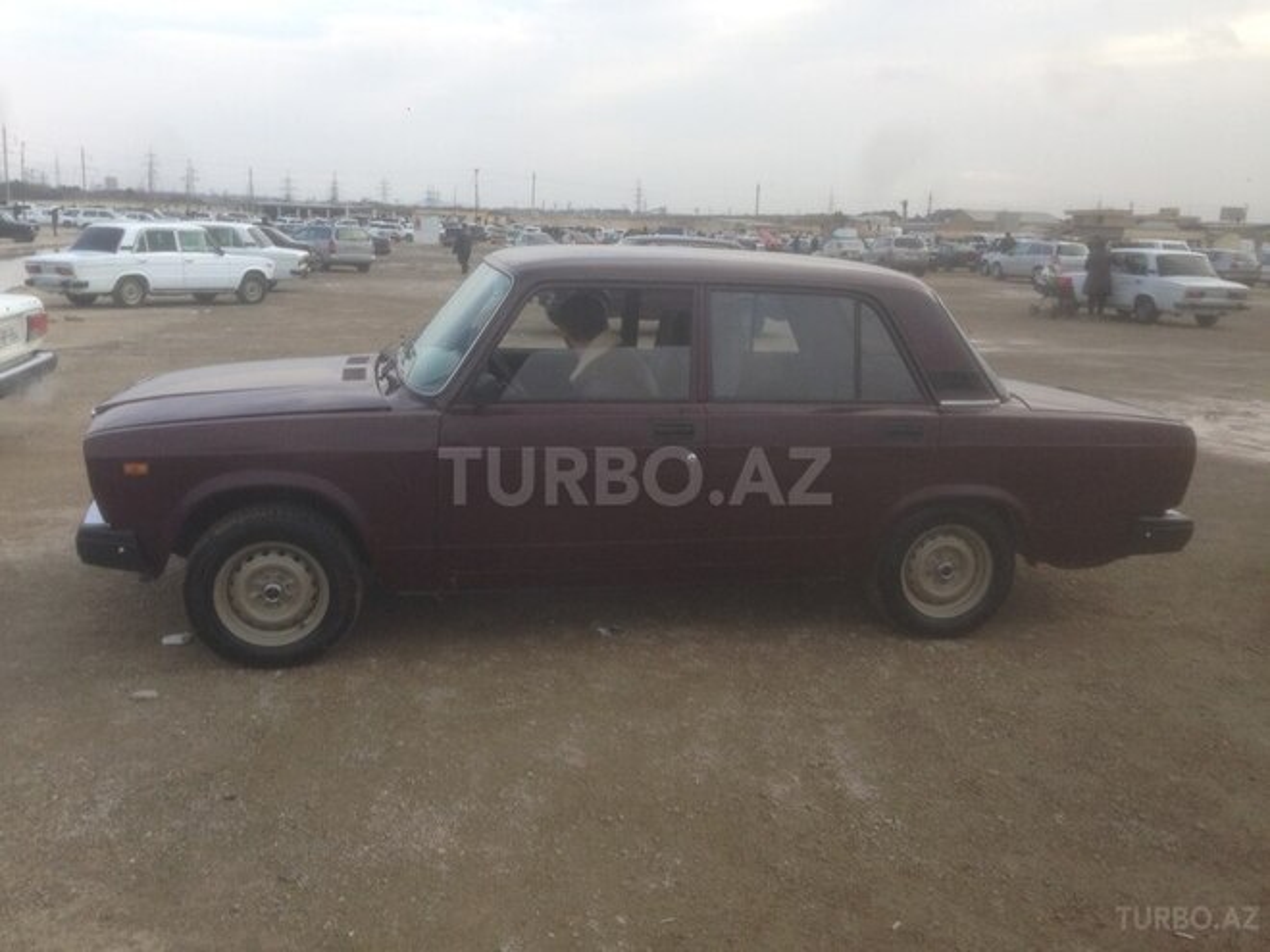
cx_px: 635
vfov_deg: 42.9
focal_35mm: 33
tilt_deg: -11.6
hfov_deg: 55.4
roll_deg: -2.4
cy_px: 476
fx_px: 1211
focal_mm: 4.12
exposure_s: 1/390
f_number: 2.4
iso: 50
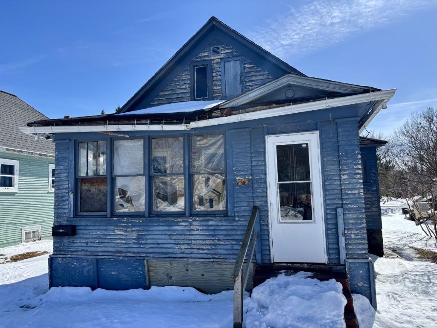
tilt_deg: +5.4
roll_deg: +1.4
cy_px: 164
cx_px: 218
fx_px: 328
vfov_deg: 53.1
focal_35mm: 26
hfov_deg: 67.3
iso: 50
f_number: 1.6
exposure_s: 1/3311
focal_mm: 5.96
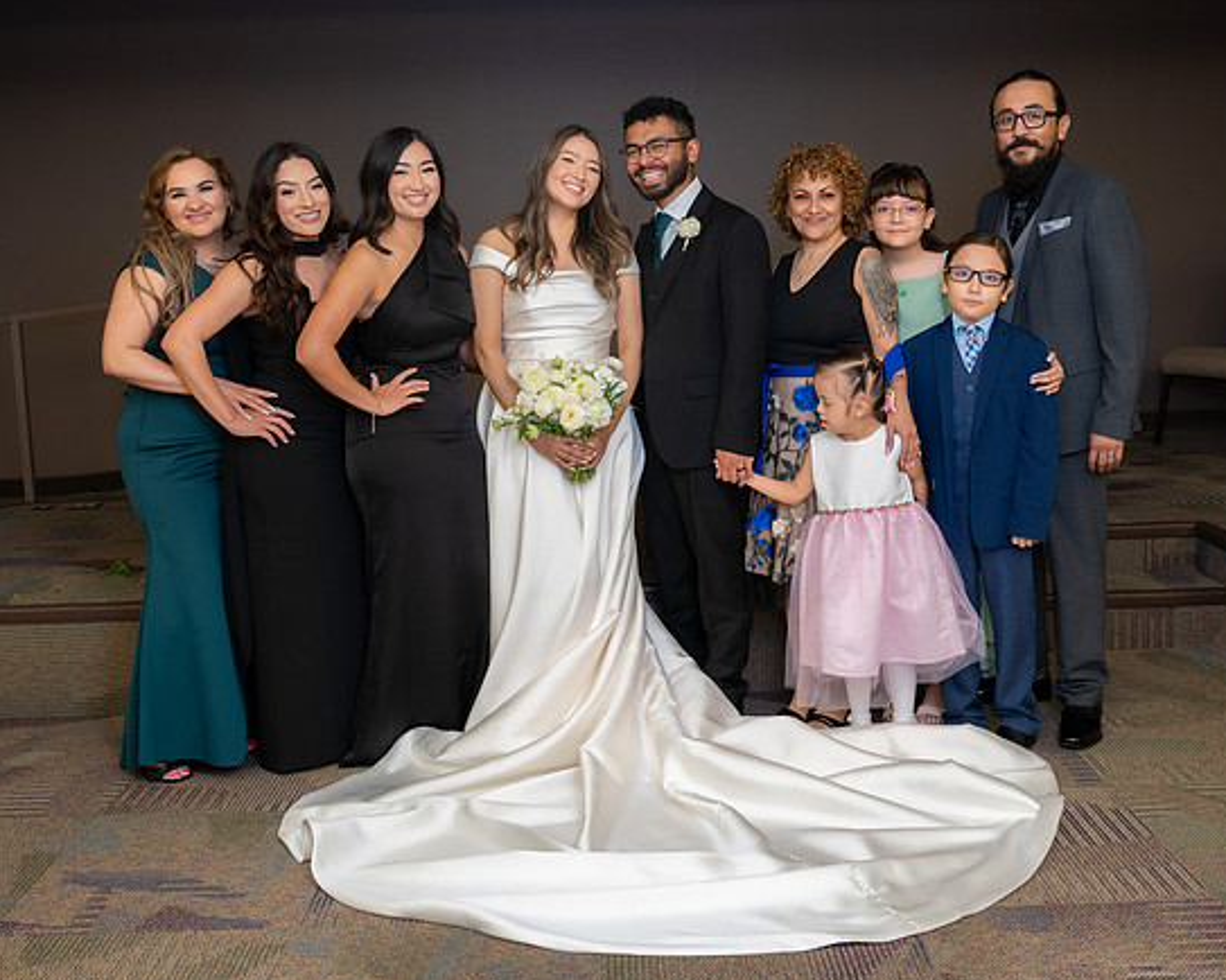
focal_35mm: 39
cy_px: 455
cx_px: 616
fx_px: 1415
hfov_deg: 46.9
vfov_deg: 38.2
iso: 250
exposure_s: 1/50
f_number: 4
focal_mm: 32
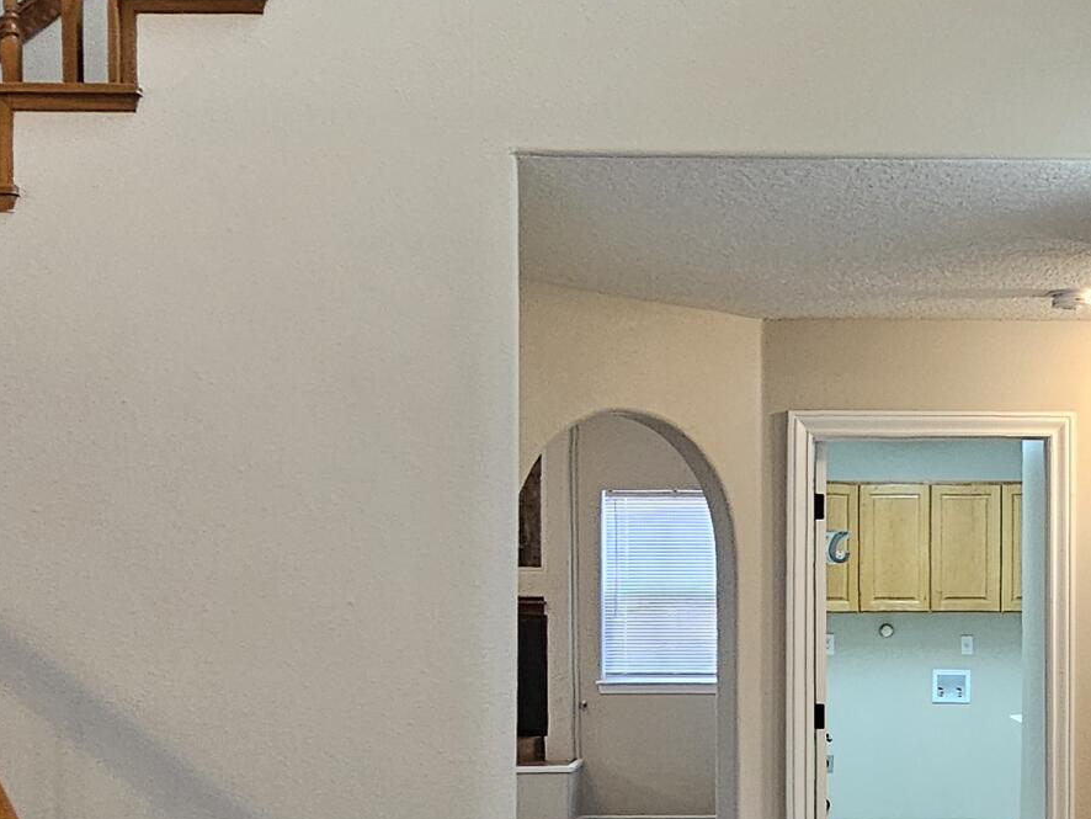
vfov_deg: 32.4
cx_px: 819
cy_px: 586
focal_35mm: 44
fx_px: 1387
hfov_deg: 41.7
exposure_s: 1/40
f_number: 2.2
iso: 320
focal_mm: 2.2
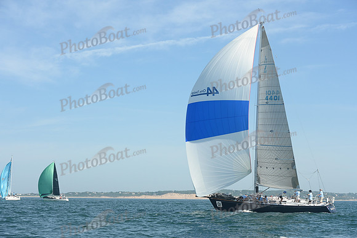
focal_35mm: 70
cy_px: 119
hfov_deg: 28.8
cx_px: 178
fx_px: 694
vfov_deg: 19.5
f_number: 7.1
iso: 320
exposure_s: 1/1000
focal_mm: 70
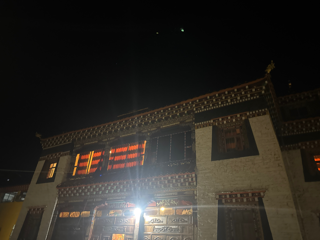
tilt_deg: +31.0
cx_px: 160
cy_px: 120
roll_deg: -5.1
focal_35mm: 24
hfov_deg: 71.6
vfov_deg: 56.8
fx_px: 222
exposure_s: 1/15
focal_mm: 6.76
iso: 3200
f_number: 1.78
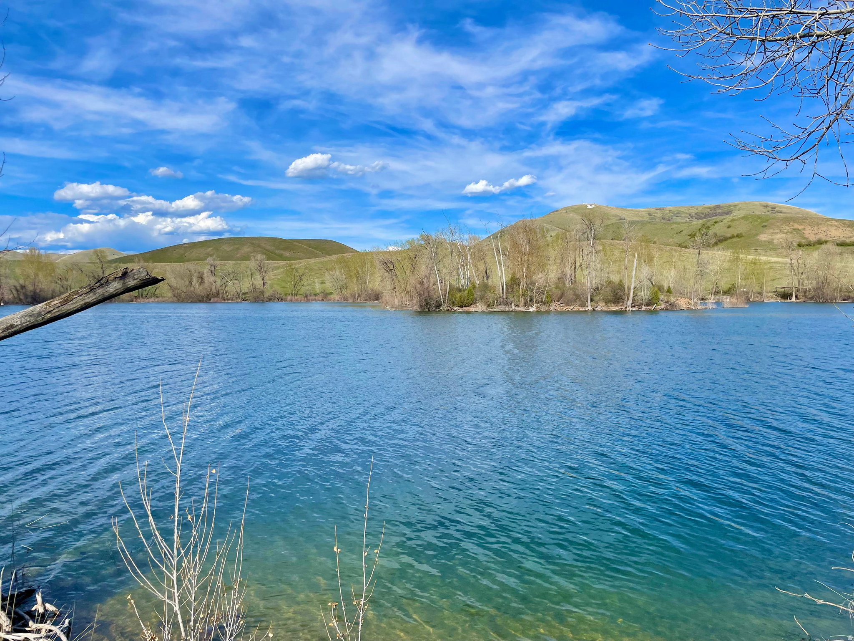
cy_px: 320
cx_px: 427
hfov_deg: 67.3
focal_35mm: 26
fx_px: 641
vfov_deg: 53.1
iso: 32
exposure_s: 1/4651
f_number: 1.6
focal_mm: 4.2
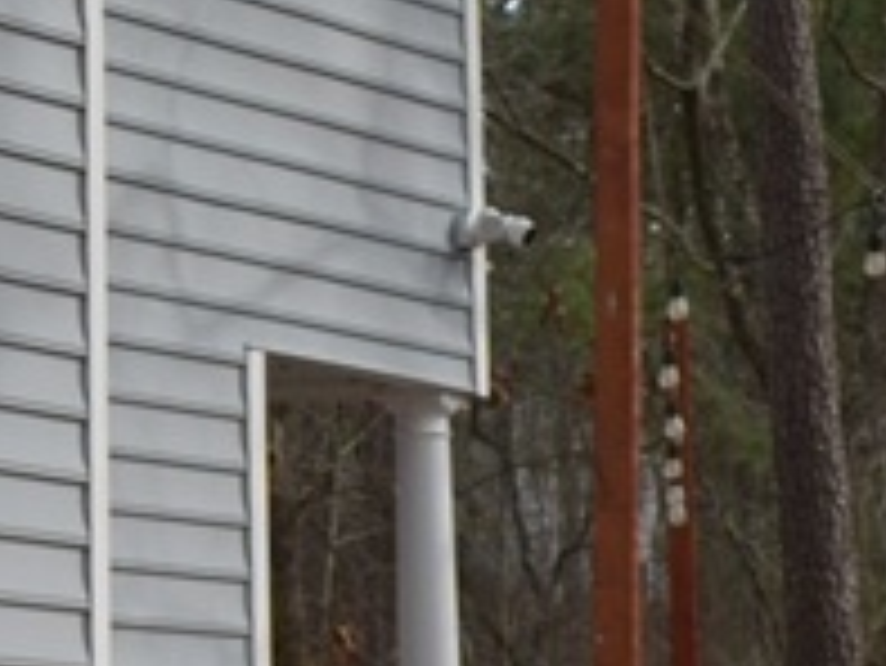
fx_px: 4968
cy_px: -124
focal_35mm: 194
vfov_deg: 7.6
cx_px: -967
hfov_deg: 9.4
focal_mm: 18
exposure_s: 1/500
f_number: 3.5
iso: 100
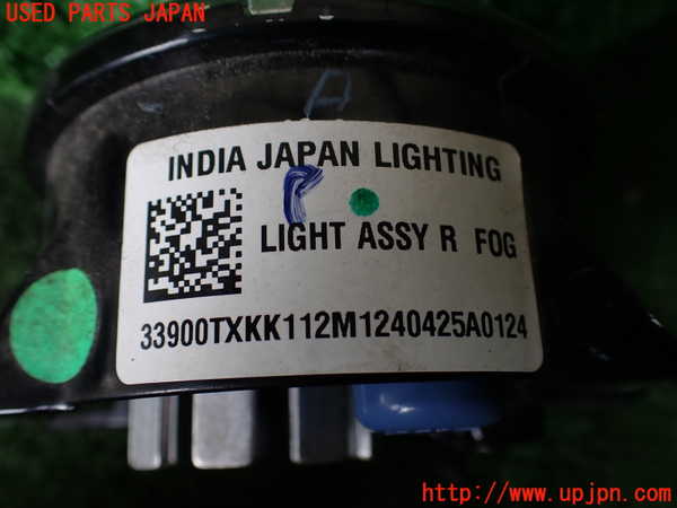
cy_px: 254
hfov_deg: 60.0
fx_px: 587
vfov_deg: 46.8
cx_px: 338
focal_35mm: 30
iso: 160
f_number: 2.3
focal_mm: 5.4
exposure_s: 1/125
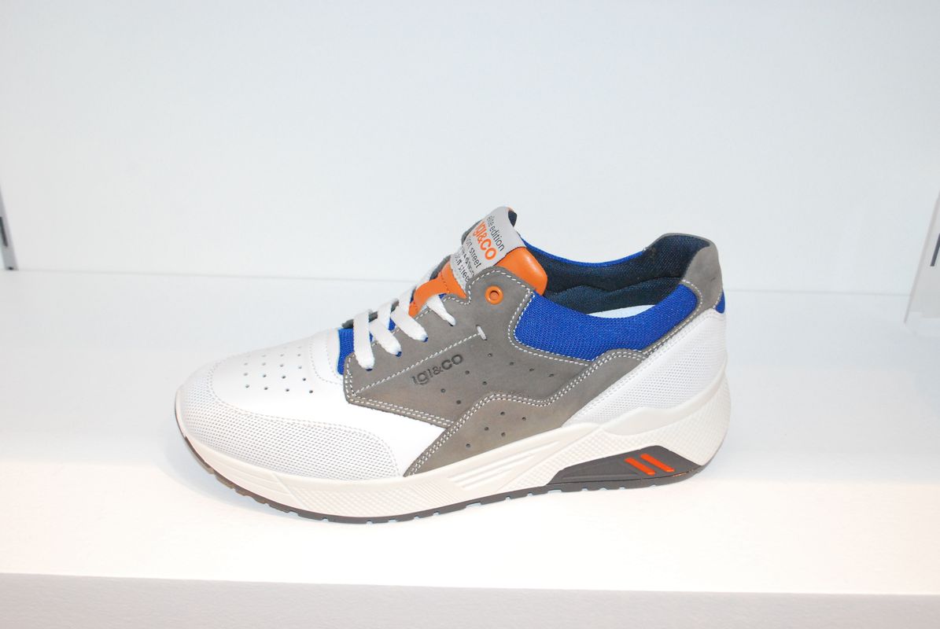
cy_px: 314
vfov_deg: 34.3
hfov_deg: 49.5
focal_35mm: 39
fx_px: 1020
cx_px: 470
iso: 1600
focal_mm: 26
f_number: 6.3
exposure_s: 1/200
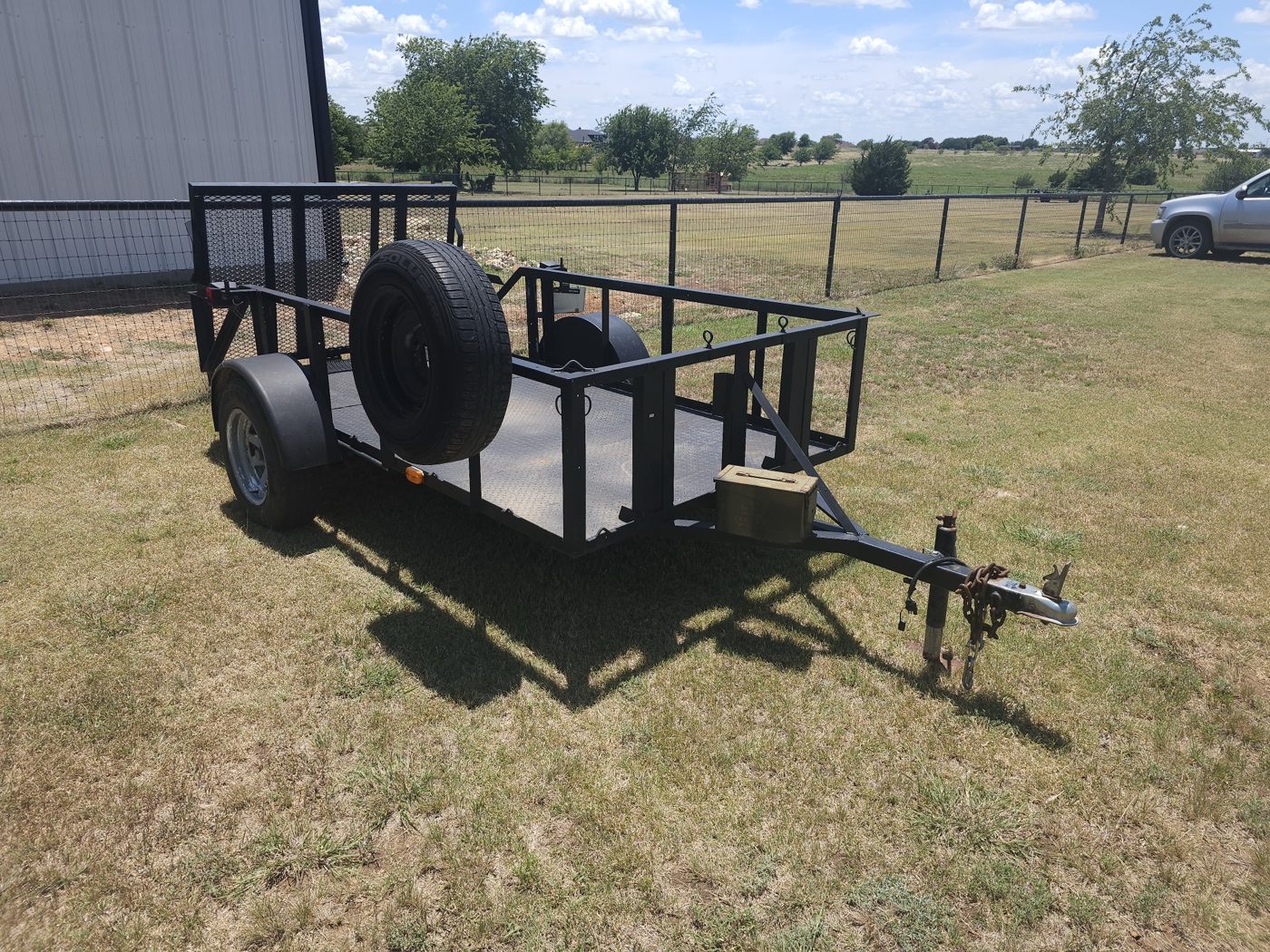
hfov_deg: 73.9
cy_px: 476
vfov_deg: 58.9
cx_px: 635
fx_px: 844
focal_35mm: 23
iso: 10
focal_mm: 6.3
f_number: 1.7
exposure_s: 1/434
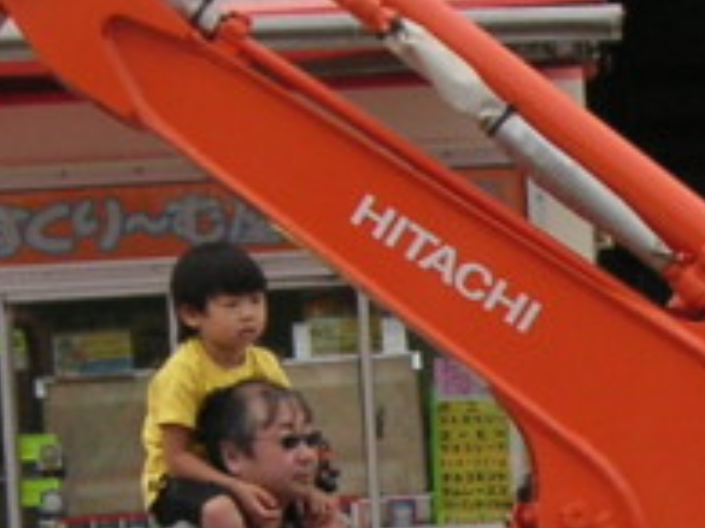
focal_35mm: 152
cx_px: 524
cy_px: 662
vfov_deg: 9.6
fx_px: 3094
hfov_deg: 13.0
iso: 50
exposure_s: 1/500
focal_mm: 5.7
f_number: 2.8
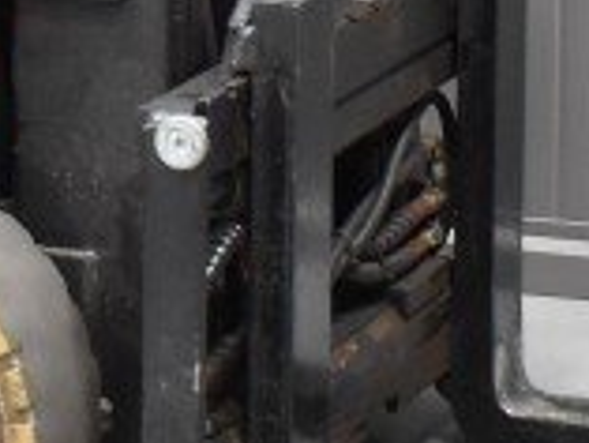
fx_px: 4512
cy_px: -578
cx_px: -371
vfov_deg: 5.4
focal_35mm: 265
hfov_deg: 7.3
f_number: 4.5
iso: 1250
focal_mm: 24
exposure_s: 1/30
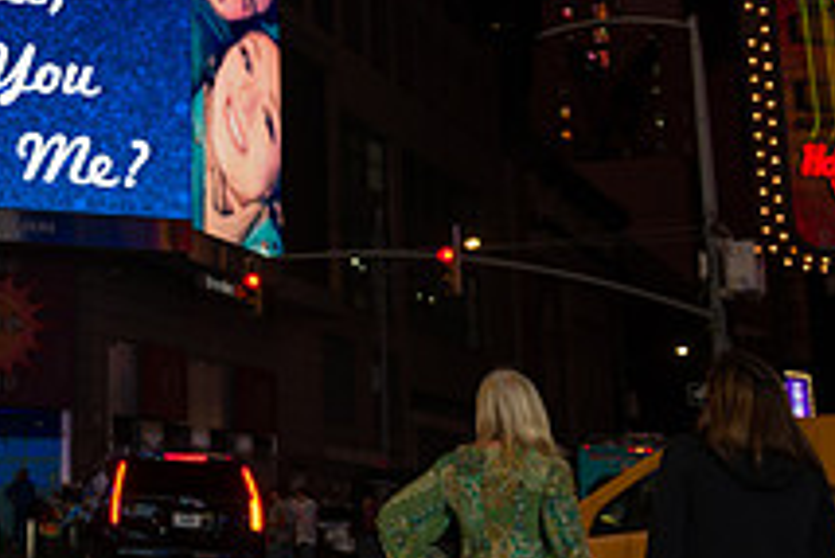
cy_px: 183
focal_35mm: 65
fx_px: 1509
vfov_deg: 20.9
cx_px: -137
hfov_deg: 27.6
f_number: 5.6
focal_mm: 24
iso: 500
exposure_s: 1/200
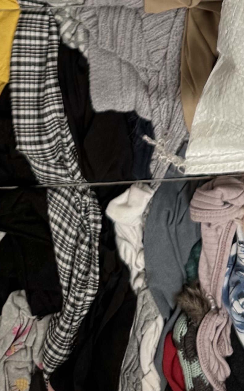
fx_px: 1213
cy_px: -217
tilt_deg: -86.2
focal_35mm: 114
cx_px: 466
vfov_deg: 16.5
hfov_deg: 10.6
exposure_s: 1/121
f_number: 1.78
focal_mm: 6.76
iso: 64
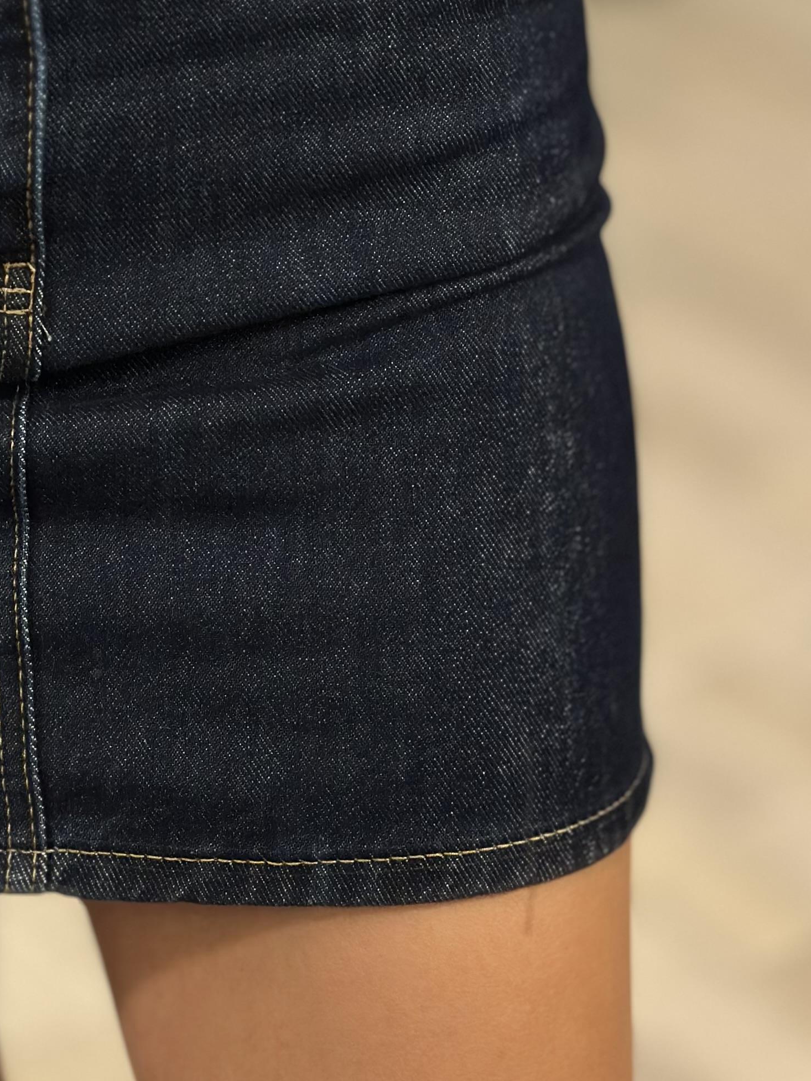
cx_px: -7
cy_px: 33
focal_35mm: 99
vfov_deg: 19.3
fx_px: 3093
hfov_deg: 14.7
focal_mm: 6.86
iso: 125
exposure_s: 1/100
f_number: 1.78
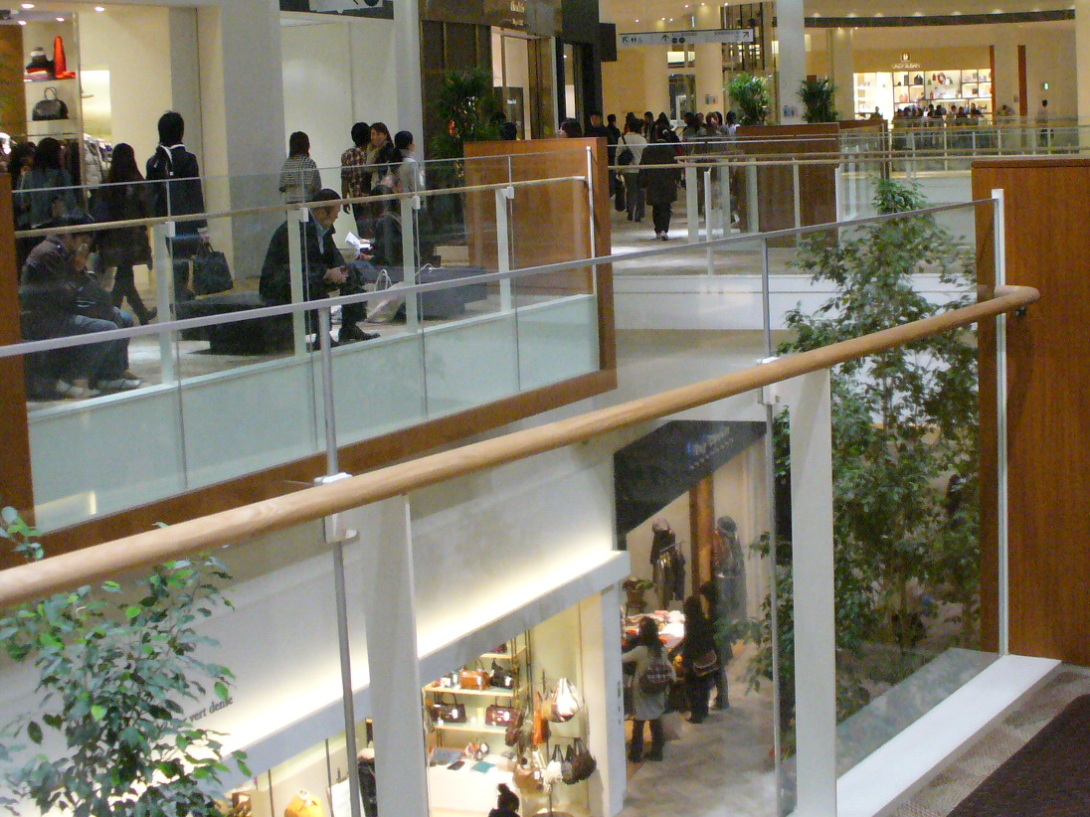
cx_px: 622
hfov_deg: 35.5
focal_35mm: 54
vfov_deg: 26.9
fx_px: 1700
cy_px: 288
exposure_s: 1/125
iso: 400
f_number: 2.8
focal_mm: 6.1
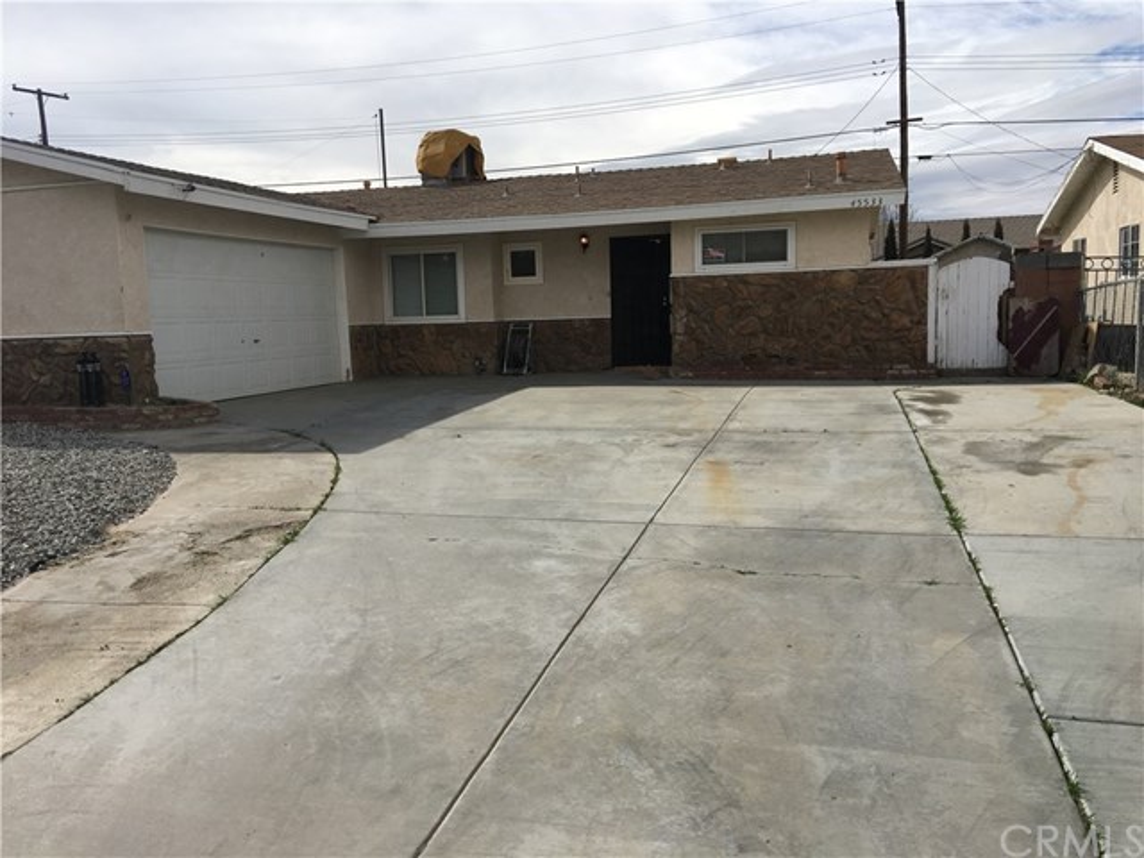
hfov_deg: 61.7
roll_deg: +1.9
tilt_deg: -4.9
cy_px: 429
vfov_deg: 48.2
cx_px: 572
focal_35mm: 29
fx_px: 958
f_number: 2.2
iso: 25
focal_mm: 4.15
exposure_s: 1/1789
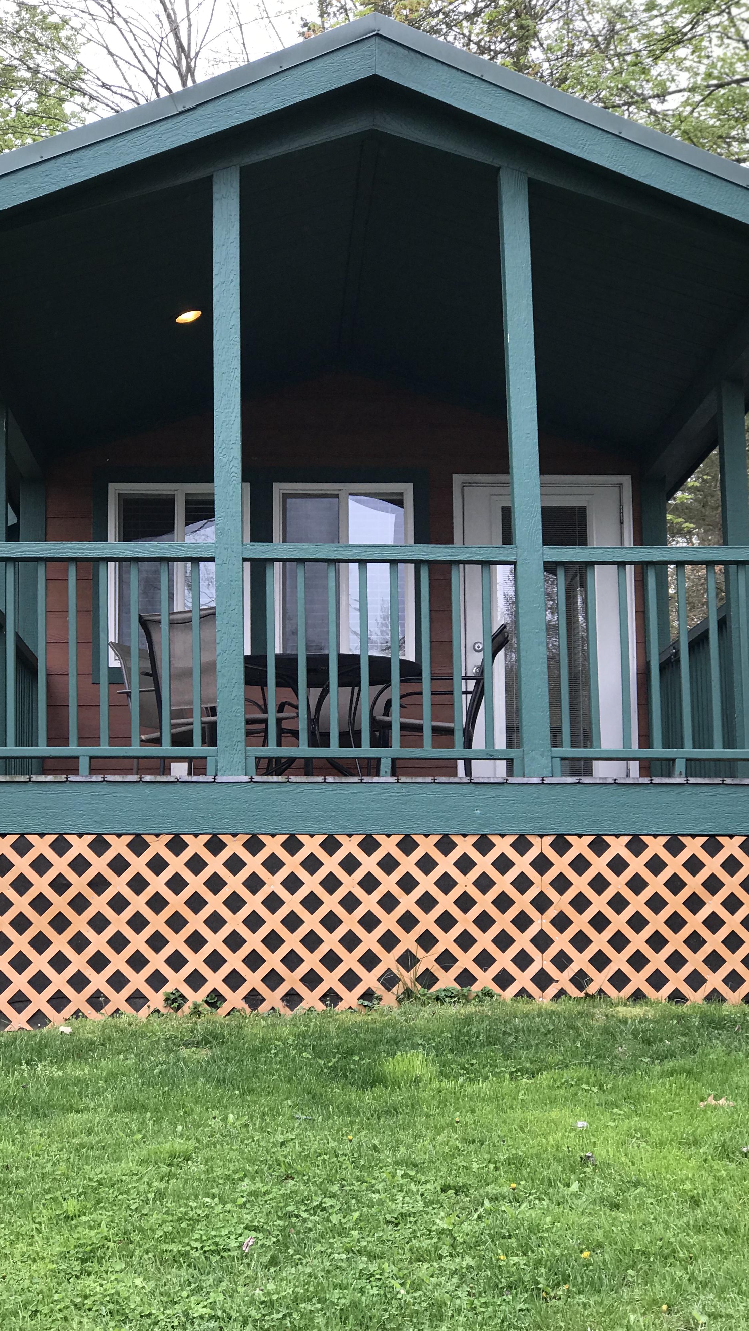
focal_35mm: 63
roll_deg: +0.5
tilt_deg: +7.6
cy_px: 671
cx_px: 392
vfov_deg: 33.3
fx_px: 2224
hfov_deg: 19.1
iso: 20
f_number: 2.8
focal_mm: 6.6
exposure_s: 1/60
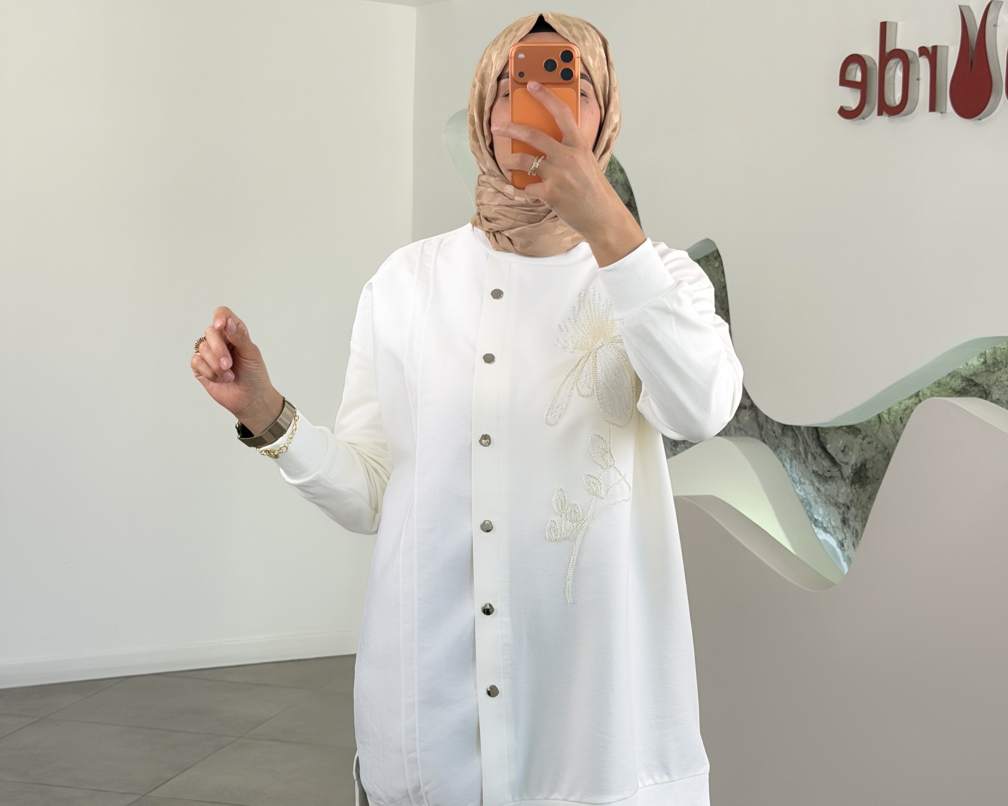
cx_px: 505
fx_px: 1879
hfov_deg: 30.0
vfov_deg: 24.2
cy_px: 339
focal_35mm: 63
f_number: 1.78
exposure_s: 1/249
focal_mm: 6.76
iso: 64
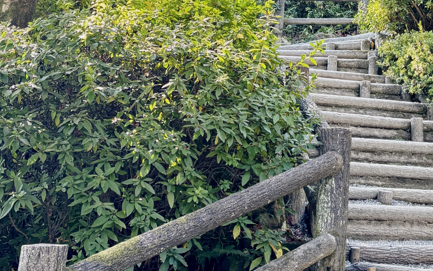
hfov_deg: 26.2
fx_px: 897
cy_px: -87
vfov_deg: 16.2
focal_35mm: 76
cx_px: 394
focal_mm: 5.96
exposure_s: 1/121
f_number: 1.6
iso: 100
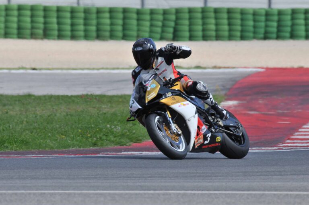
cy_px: 102
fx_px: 6429
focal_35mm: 750
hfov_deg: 2.8
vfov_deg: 1.8
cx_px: 154
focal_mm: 500
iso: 400
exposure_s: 1/1000
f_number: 10
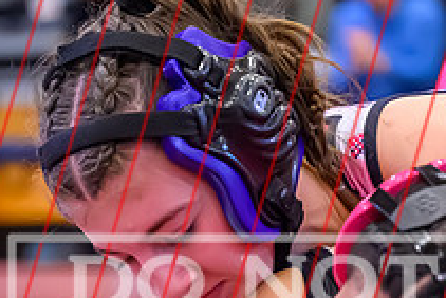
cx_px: 265
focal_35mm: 236
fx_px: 2926
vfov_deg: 5.8
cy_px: 328
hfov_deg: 8.7
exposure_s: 1/640
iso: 10000
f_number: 2.8
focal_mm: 70
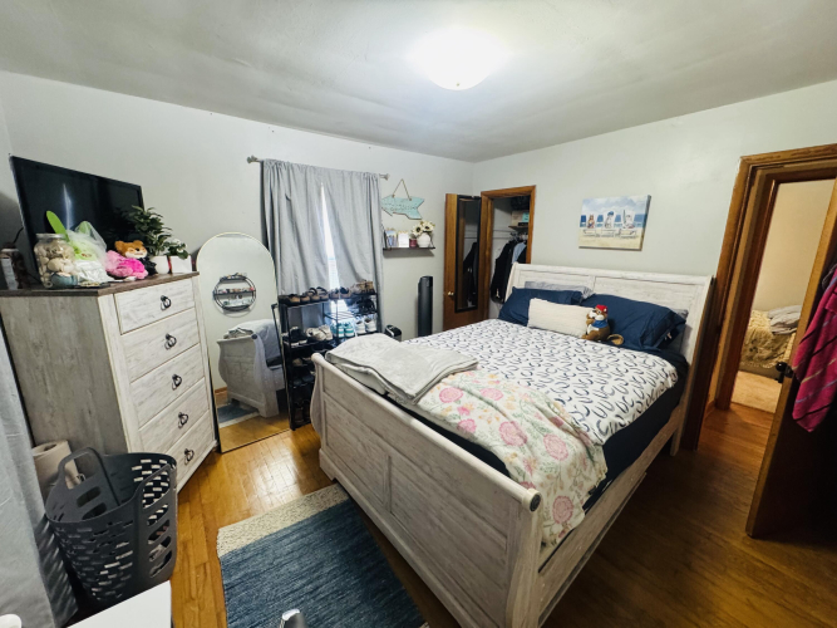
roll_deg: +0.4
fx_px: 338
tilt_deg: -13.1
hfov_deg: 102.1
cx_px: 418
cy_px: 314
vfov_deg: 85.7
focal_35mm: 14
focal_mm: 2.22
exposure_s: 1/60
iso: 320
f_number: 2.2
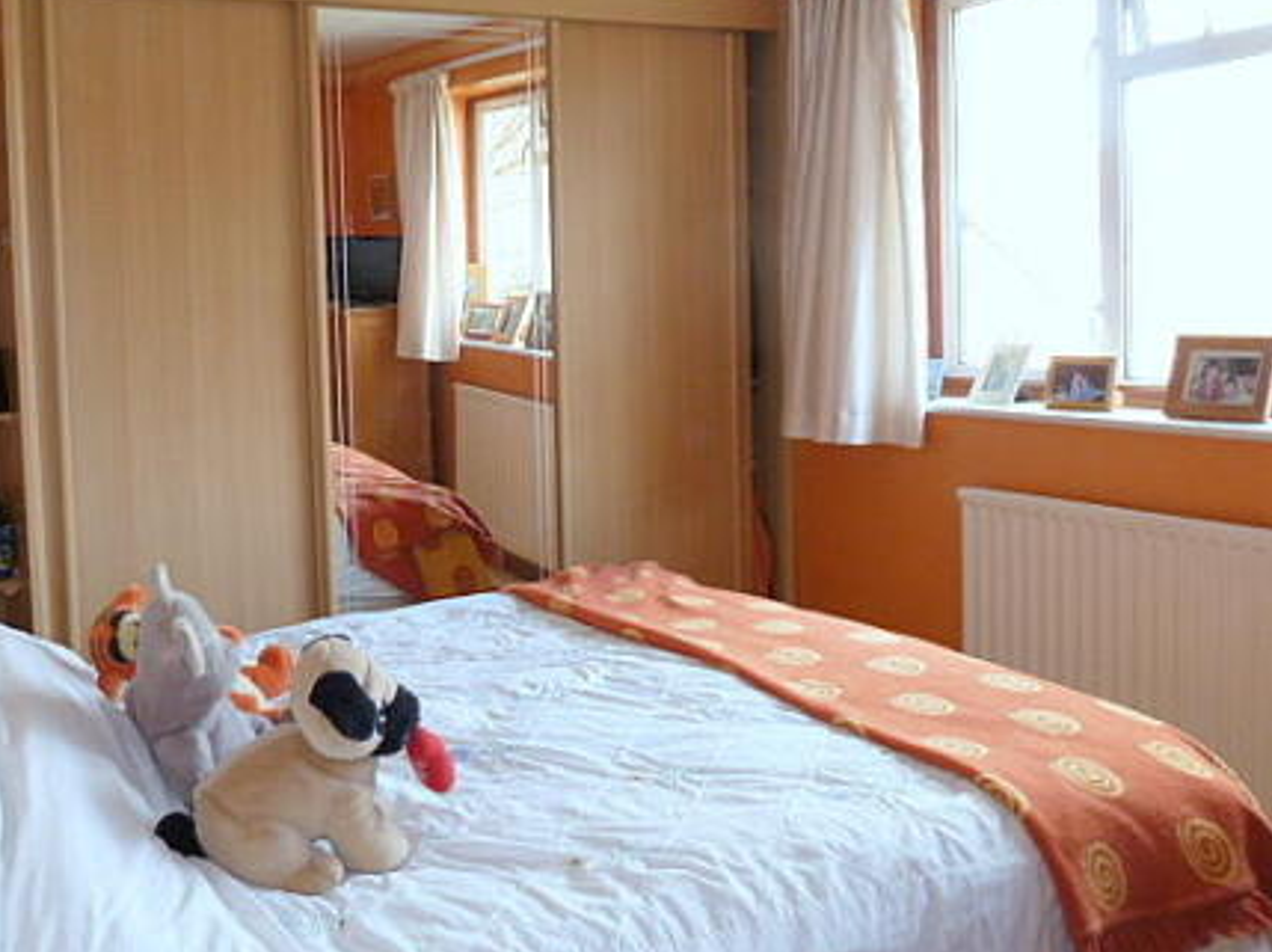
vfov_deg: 41.5
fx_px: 1248
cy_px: 372
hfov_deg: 53.4
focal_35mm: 34
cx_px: 479
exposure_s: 1/30
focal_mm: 4.1
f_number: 3.3
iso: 125
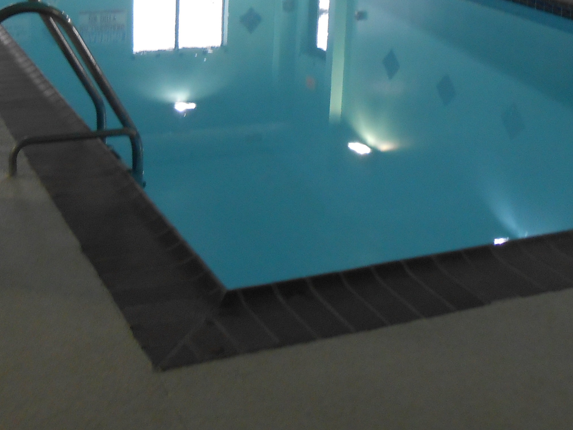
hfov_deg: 32.7
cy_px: -24
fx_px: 977
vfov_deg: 23.5
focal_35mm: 59
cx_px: 253
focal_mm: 4.6
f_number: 3.5
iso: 200
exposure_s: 1/30
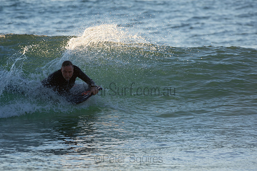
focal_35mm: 750
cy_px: 86
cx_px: 128
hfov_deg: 2.7
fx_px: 5355
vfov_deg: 1.8
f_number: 5.6
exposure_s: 1/400
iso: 200
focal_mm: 500
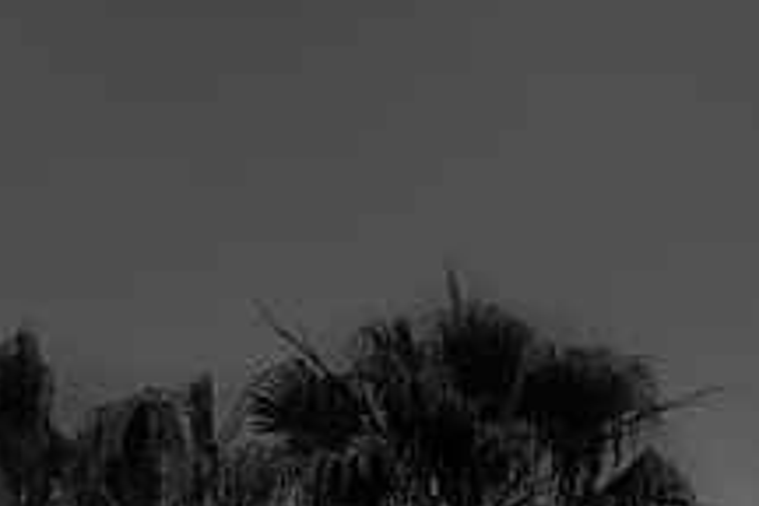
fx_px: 7821
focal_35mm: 371
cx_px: 2664
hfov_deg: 5.1
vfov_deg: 3.6
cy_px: 1643
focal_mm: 50
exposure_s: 1/200
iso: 200
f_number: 6.3
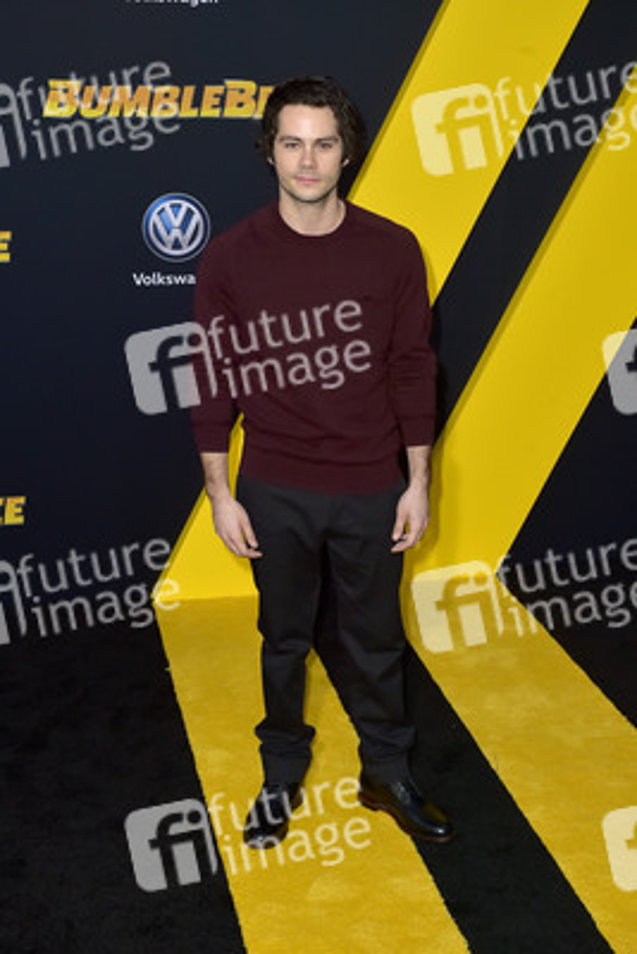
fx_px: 1273
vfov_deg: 41.1
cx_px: 318
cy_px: 477
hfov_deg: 28.1
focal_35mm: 48
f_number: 6.3
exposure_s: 1/250
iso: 250
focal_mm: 48
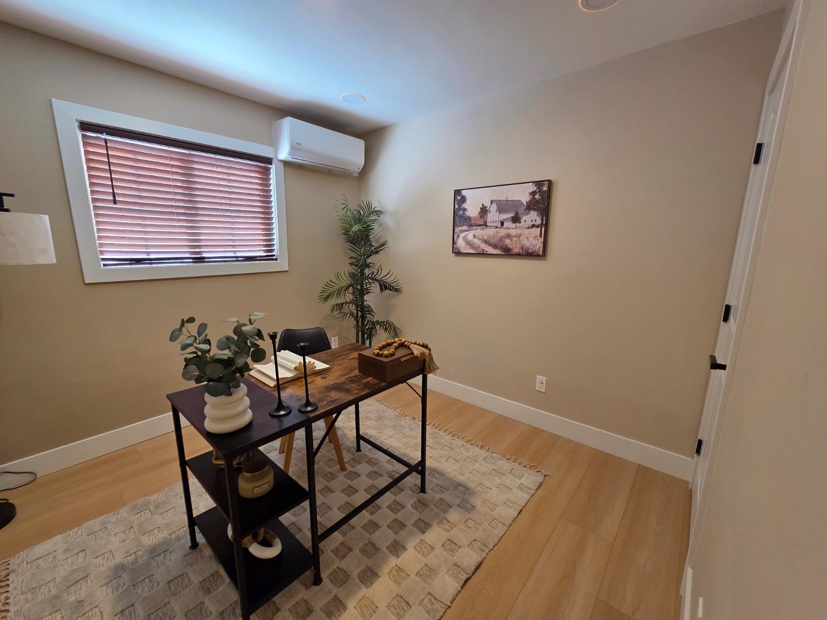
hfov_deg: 106.2
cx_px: 414
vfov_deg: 89.9
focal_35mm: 13
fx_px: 311
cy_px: 310
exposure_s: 1/60
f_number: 2.2
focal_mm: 2.2
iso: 160
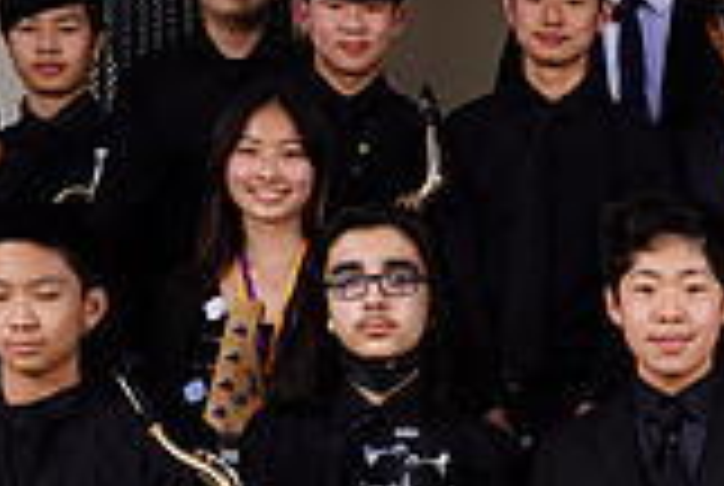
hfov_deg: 15.5
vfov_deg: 10.8
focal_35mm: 126
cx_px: 931
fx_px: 2539
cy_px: 569
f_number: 8
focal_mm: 35
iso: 100
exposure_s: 1/200
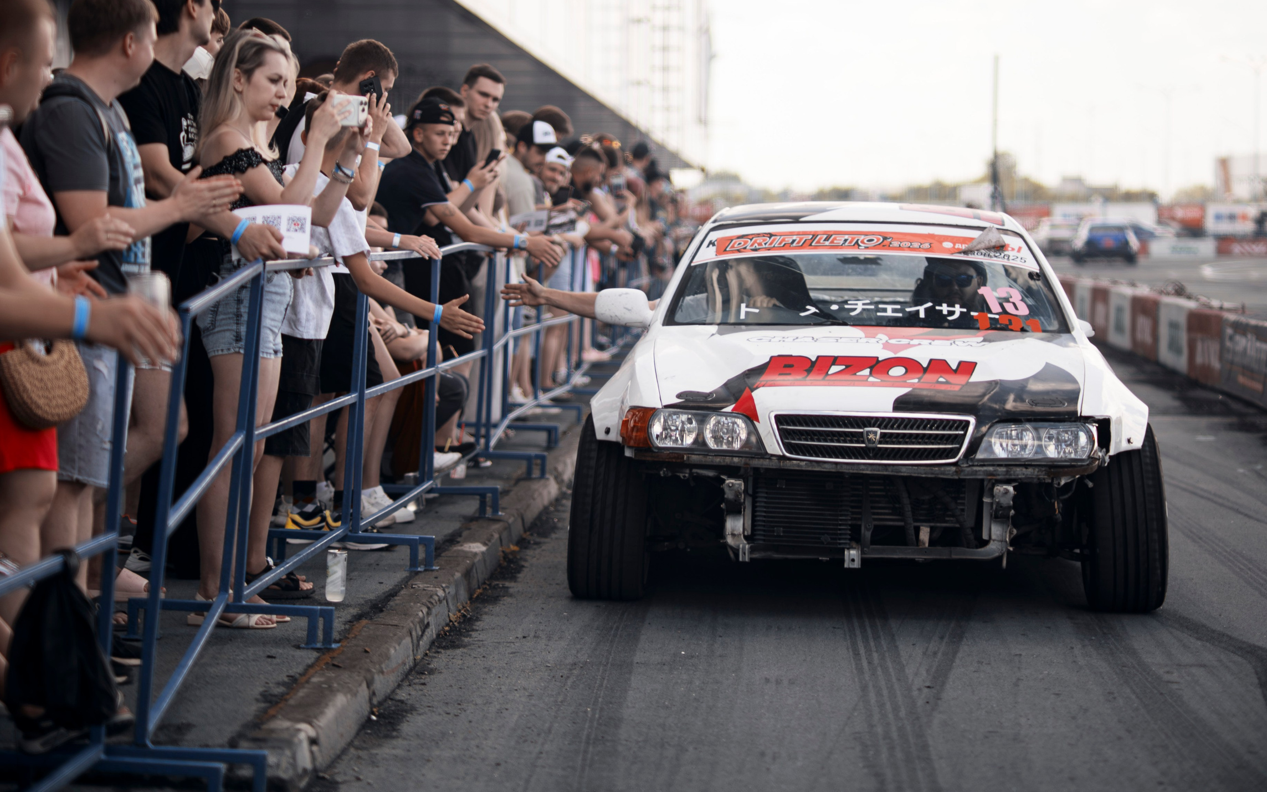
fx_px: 3349
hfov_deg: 21.4
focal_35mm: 97
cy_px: 323
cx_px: 642
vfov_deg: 13.5
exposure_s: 1/250
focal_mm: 85
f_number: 1.8
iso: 100
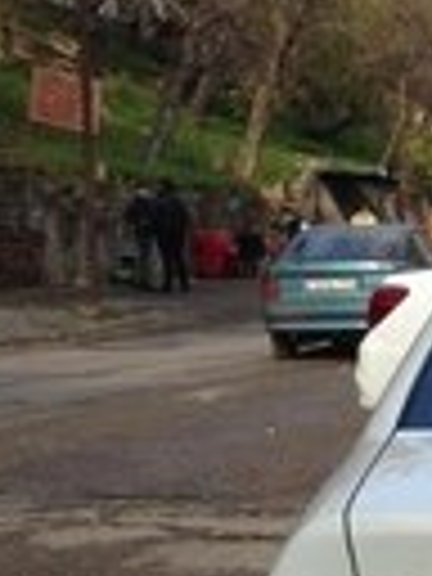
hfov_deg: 10.7
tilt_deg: -7.2
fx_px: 2130
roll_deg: -0.5
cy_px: 572
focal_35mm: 128
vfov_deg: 15.1
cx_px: 814
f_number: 2.4
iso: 50
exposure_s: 1/763
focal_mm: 4.12
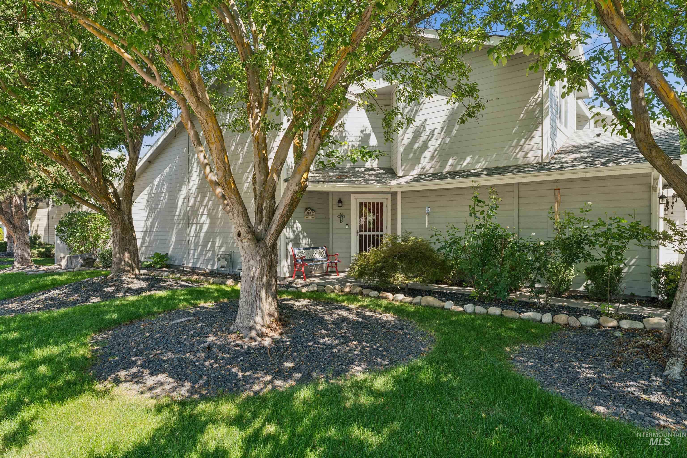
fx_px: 389
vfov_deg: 60.9
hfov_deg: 82.9
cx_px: 344
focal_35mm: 20
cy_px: 229
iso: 400
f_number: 13
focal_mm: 20.4
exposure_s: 1/30
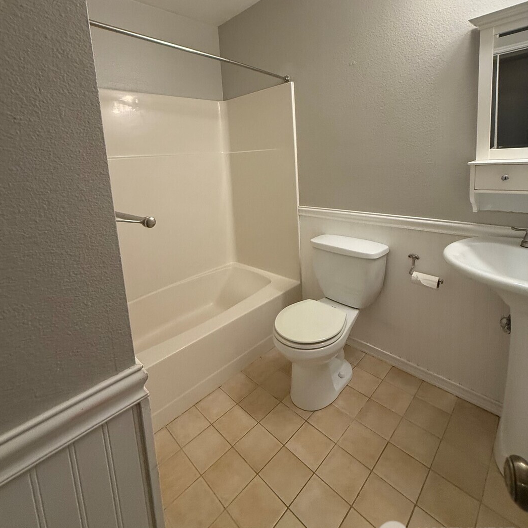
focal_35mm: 17
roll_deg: +3.8
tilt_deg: -7.2
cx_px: 258
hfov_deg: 84.0
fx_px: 293
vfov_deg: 82.4
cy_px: 198
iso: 320
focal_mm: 2.22
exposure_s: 1/120
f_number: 2.2
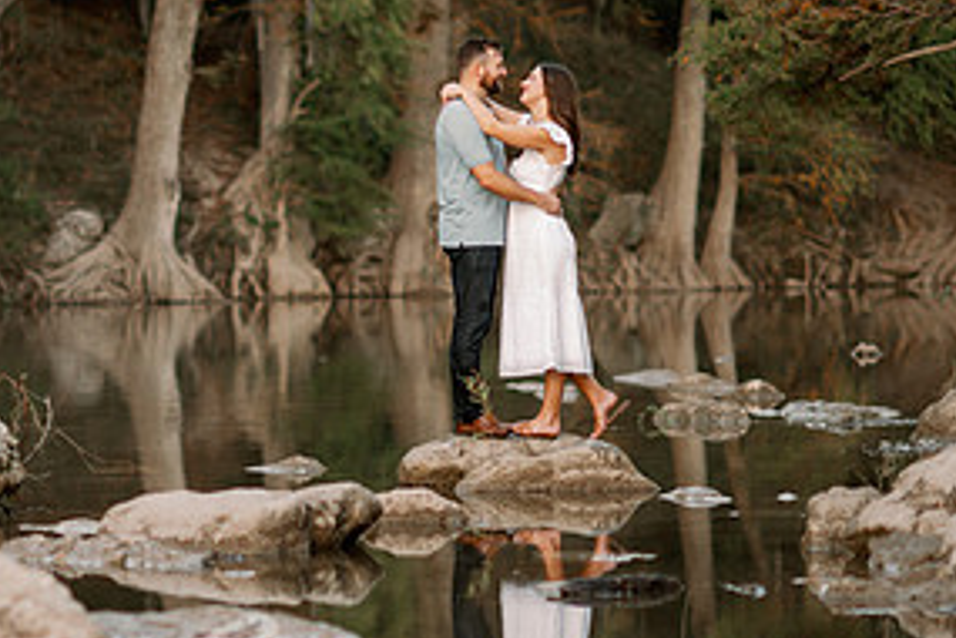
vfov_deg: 7.9
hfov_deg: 11.8
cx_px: 84
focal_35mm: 173
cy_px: 425
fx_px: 4594
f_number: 2
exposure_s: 1/160
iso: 125
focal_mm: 85
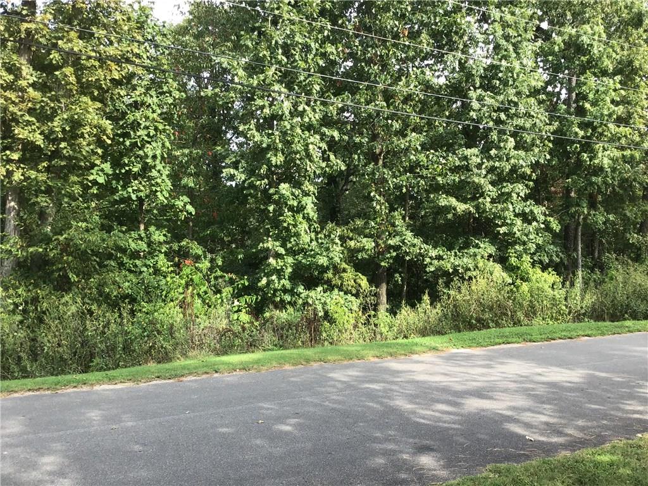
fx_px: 580
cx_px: 324
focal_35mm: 31
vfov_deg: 45.4
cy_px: 243
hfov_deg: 58.4
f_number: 2.4
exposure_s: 1/125
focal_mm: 3.3
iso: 25
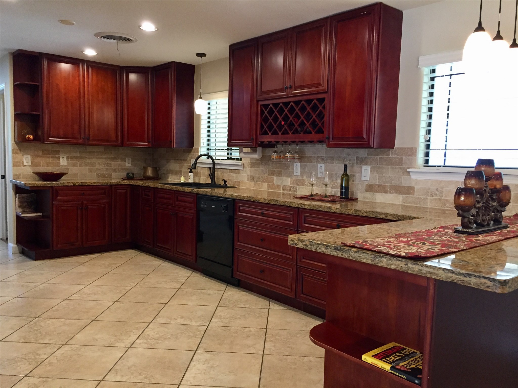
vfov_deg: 48.2
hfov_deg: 61.7
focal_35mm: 29
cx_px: 259
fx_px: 434
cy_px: 194
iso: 160
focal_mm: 4.15
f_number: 2.2
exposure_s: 1/30
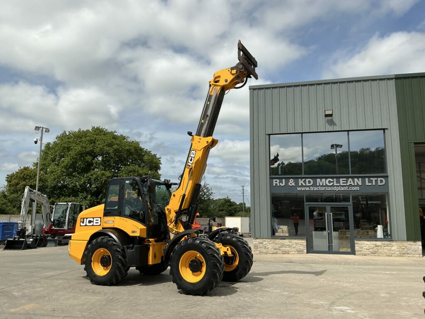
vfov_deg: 49.7
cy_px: 160
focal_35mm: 28
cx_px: 212
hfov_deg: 63.4
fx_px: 344
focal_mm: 3
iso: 25
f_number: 1.8
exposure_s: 1/2959
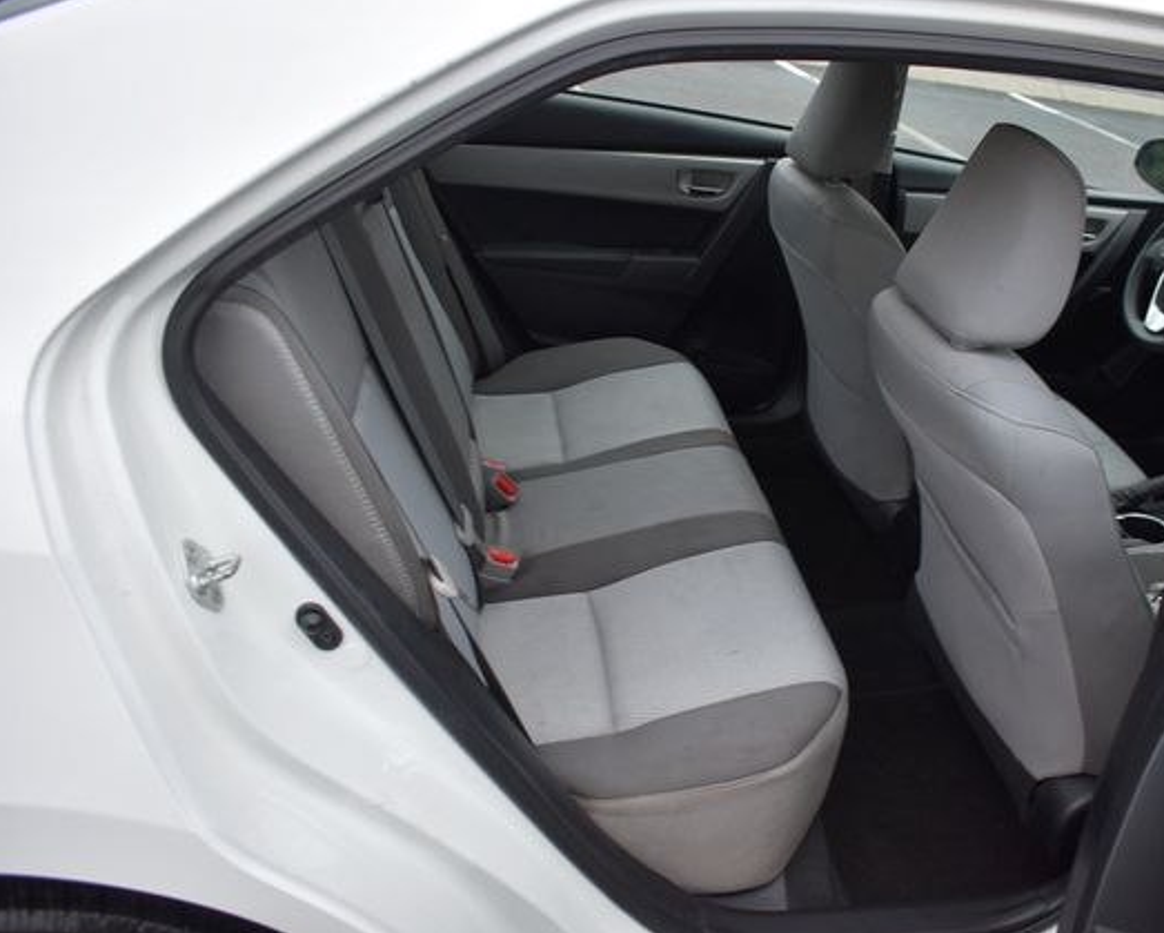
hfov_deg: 56.7
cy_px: 466
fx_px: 1069
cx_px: 701
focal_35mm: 31
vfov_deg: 47.1
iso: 400
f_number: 3.5
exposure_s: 1/250
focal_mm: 18
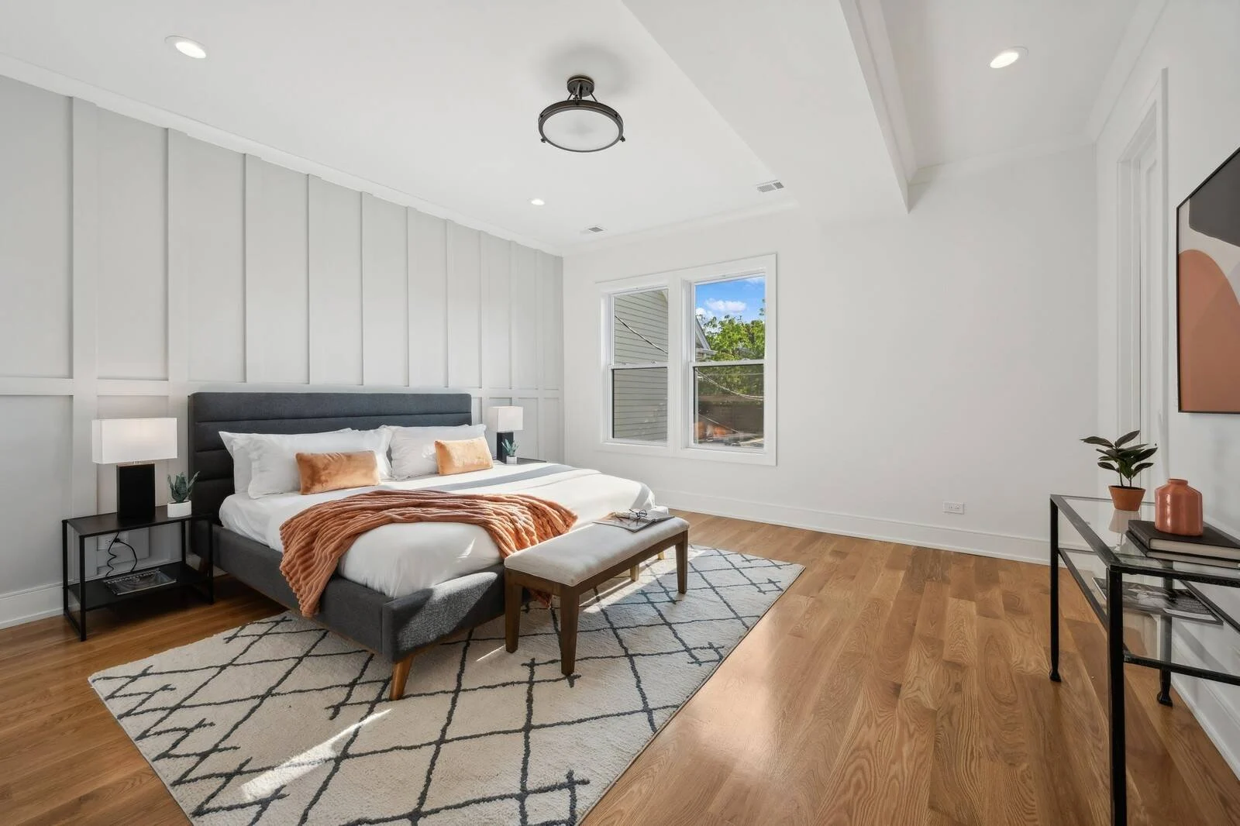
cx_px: 620
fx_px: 482
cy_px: 413
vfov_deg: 81.2
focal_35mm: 14
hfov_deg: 104.3
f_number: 9.5
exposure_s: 1/45
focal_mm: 14
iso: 200
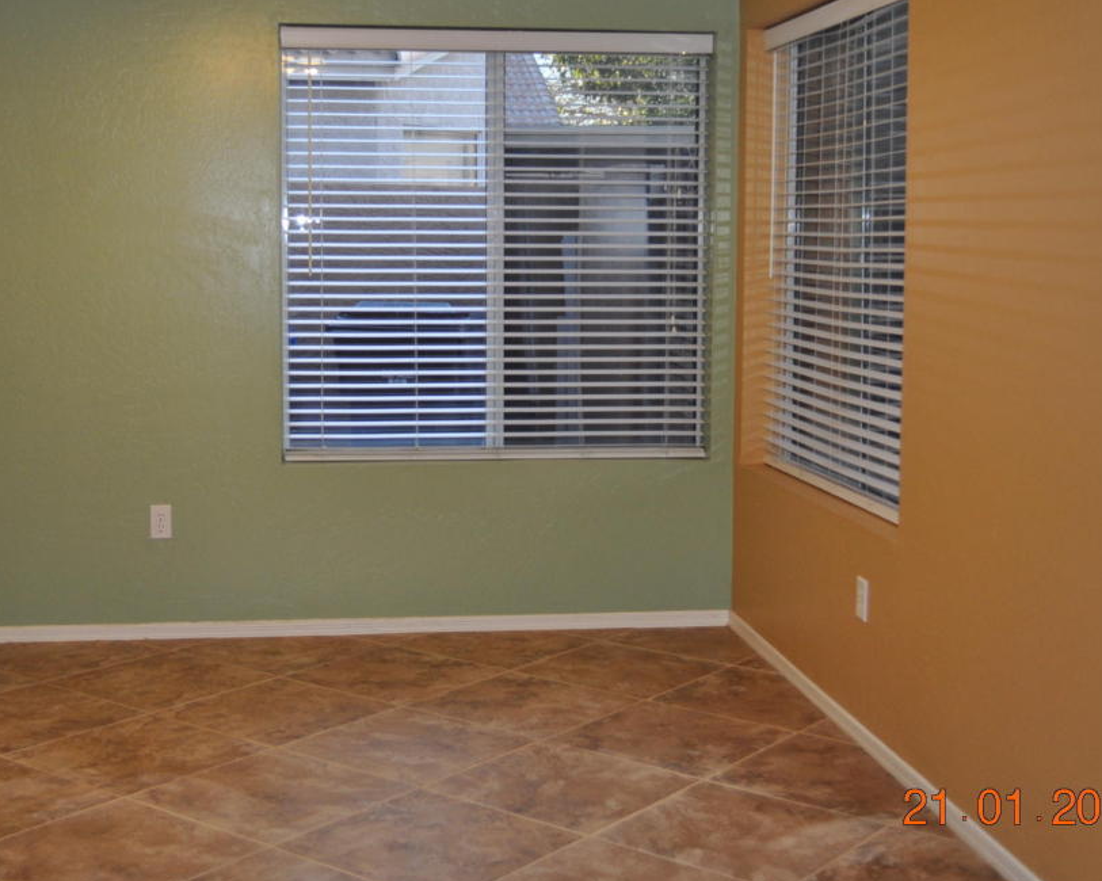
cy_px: 366
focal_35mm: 48
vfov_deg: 31.4
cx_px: 516
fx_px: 1565
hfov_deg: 38.8
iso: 560
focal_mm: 24
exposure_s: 1/125
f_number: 4
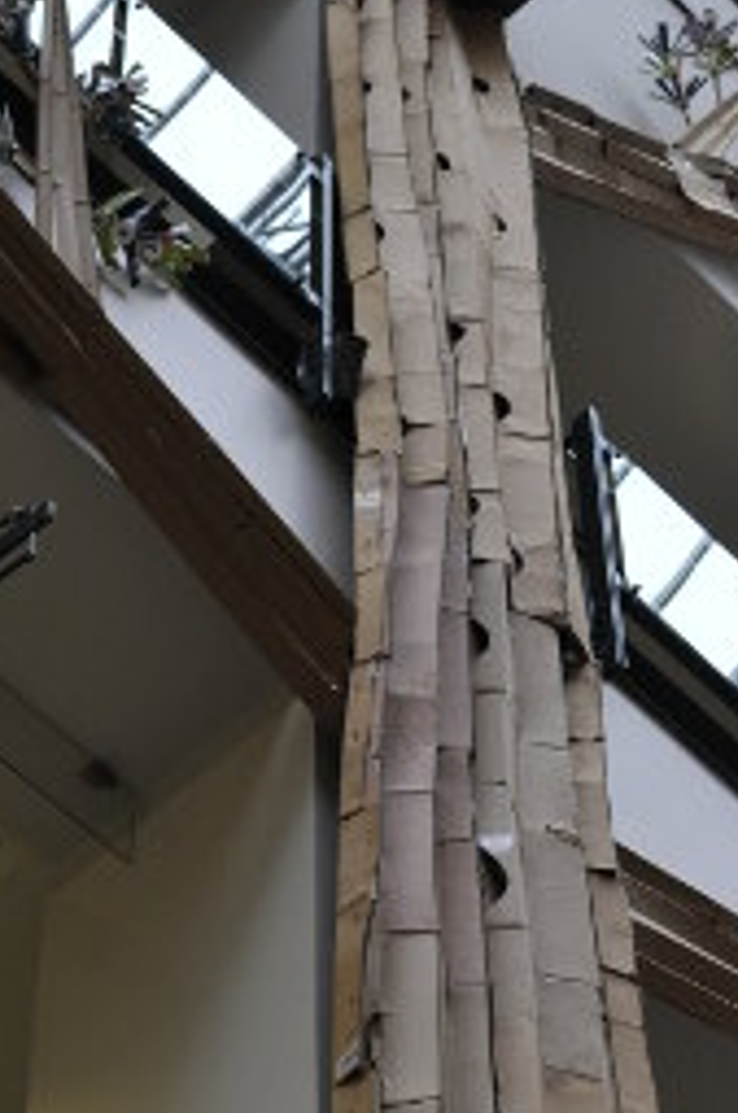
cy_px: 973
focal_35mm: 124
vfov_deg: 16.3
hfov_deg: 11.0
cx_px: 441
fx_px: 3834
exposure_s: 1/160
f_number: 3.5
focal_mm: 35
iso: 400
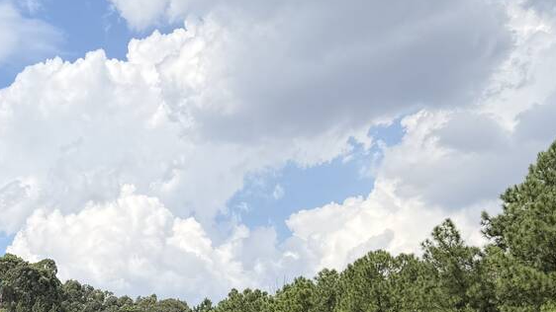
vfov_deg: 16.6
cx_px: 38
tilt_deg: +0.7
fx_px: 988
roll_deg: +0.6
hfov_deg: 29.9
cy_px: 448
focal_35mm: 67
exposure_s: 1/4405
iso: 80
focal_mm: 6.76
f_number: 1.78
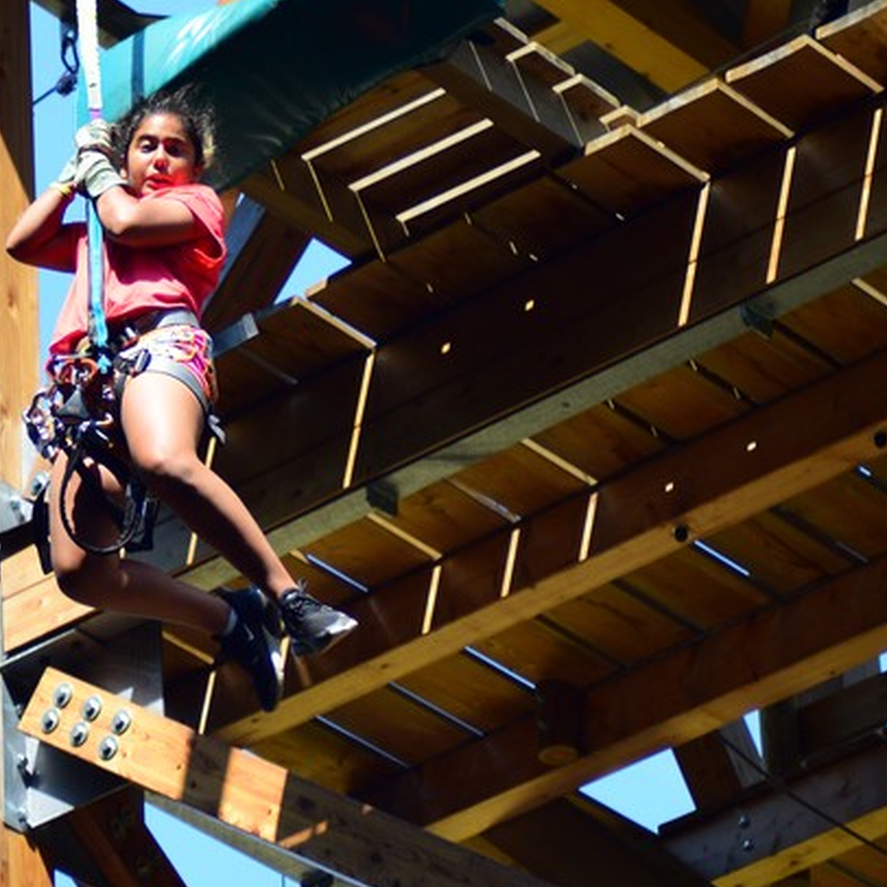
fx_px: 6523
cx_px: 109
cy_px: 414
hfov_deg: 7.8
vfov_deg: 7.8
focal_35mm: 225
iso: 200
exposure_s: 1/640
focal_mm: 70
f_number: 4
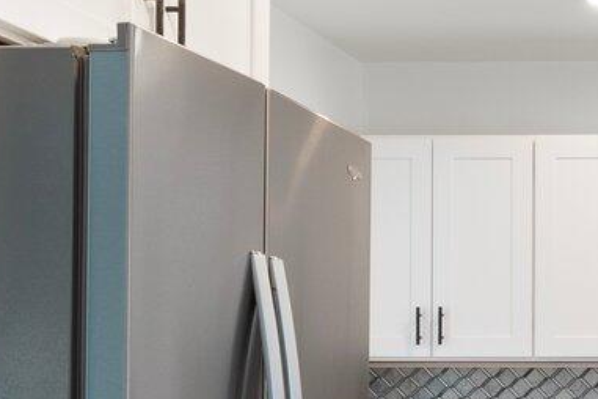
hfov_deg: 20.7
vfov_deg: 15.6
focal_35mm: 86
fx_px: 1428
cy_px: 404
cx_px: 860
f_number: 8
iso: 1000
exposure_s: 1/6
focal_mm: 16
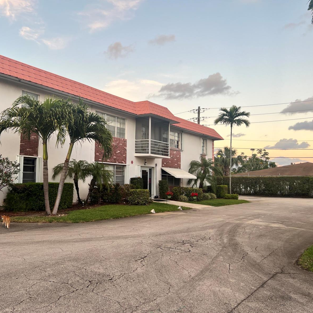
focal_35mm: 31
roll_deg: -0.7
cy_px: 157
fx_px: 317
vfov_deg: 52.5
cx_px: 124
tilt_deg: +4.4
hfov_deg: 52.2
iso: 32
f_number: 1.5
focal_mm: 5.7
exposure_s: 1/121
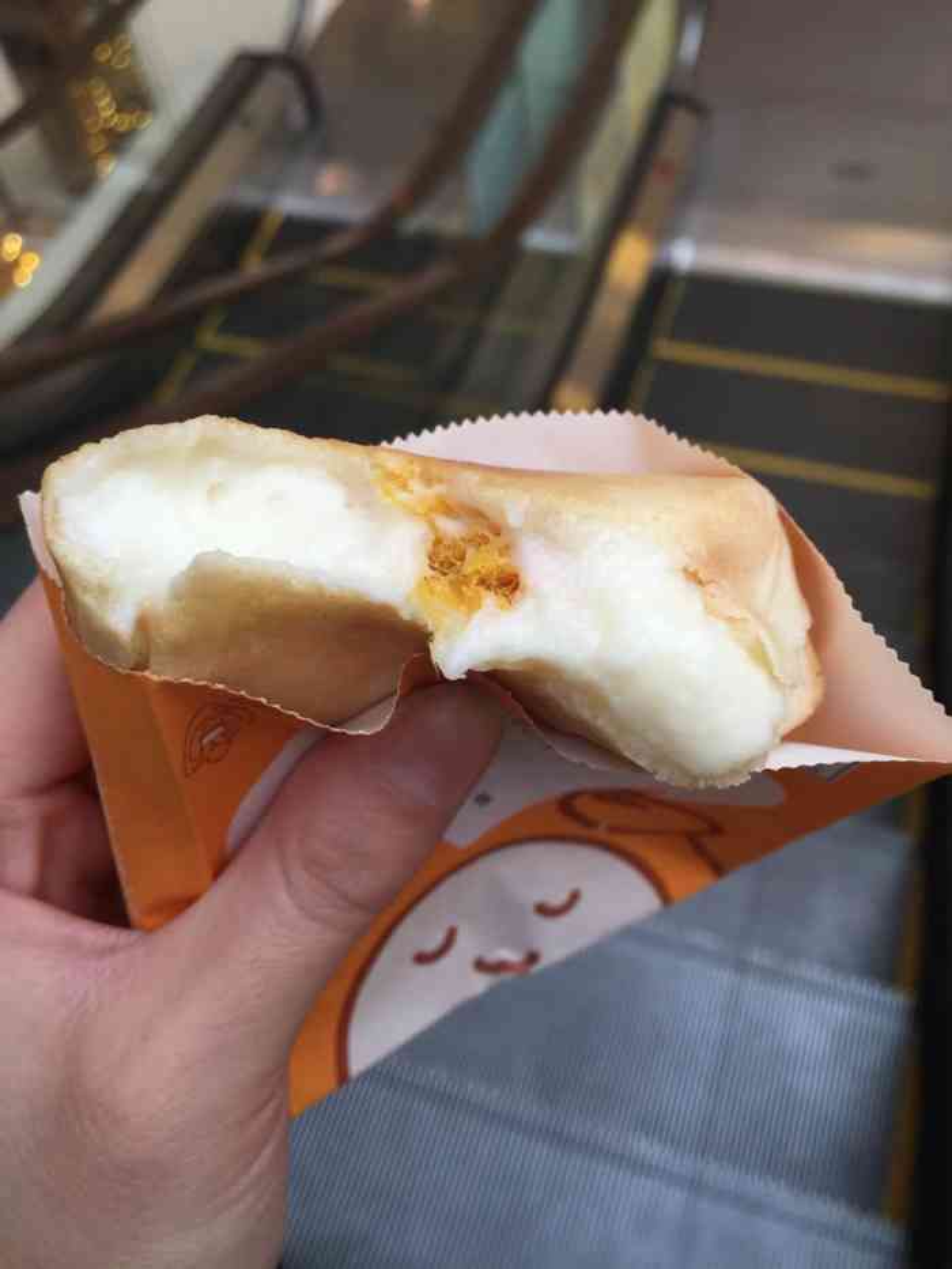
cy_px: 634
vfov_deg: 61.7
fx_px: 1063
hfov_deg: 48.2
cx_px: 476
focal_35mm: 29
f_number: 2.2
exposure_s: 1/33
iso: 32
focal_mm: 4.15
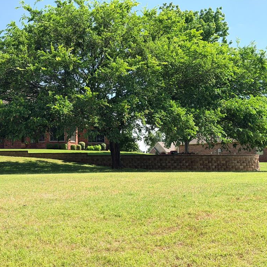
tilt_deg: +4.5
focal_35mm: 57
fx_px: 497
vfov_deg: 30.0
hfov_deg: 29.9
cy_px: 133
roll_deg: +0.5
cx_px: 98
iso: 80
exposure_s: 1/2762
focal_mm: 6.76
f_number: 1.78
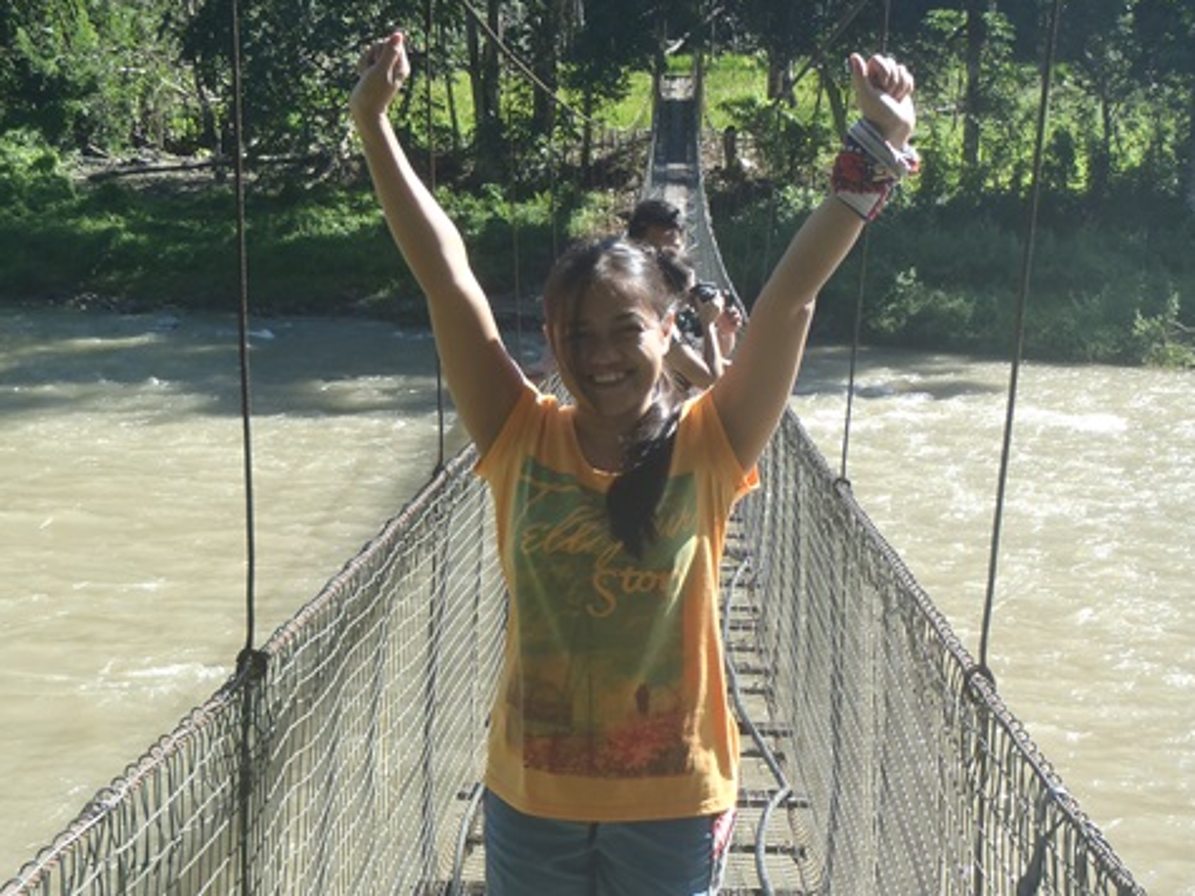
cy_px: 496
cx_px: 596
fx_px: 2278
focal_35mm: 66
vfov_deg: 22.2
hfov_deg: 29.4
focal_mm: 8.89
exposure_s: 1/125
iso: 80
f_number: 5.6
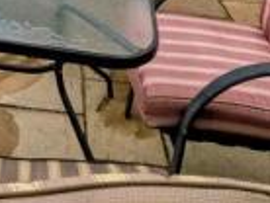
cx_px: 6
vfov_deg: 18.5
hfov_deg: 30.5
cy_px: -179
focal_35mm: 59
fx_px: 461
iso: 48
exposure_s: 1/2092
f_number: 2.2
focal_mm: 1.83
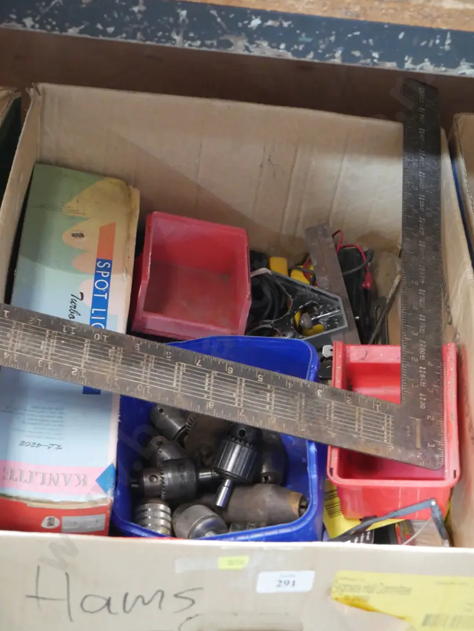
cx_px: 239
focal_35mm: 69
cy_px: 314
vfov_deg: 28.1
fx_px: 1258
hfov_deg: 21.3
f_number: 5.4
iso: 3200
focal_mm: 34
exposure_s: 1/20
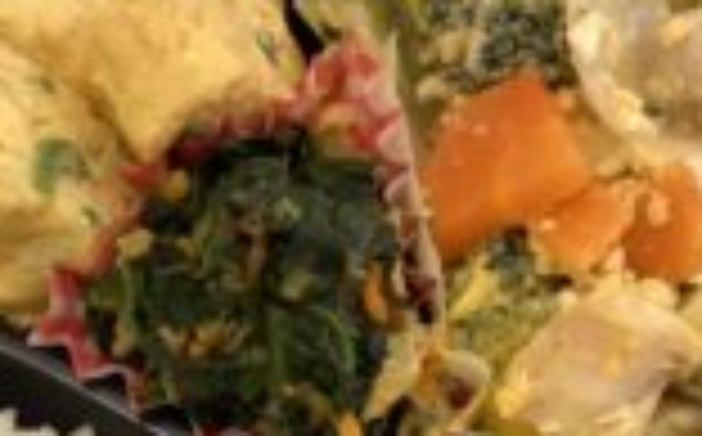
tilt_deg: -75.7
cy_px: 438
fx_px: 1509
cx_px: 164
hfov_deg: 25.8
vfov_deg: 16.1
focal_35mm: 79
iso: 250
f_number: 2.4
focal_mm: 3.3
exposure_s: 1/50
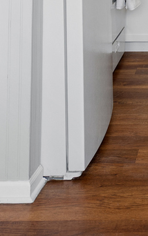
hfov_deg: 14.8
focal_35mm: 82
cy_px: -63
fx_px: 529
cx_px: 221
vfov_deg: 22.7
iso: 160
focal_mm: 17
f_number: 8
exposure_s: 1/1.67
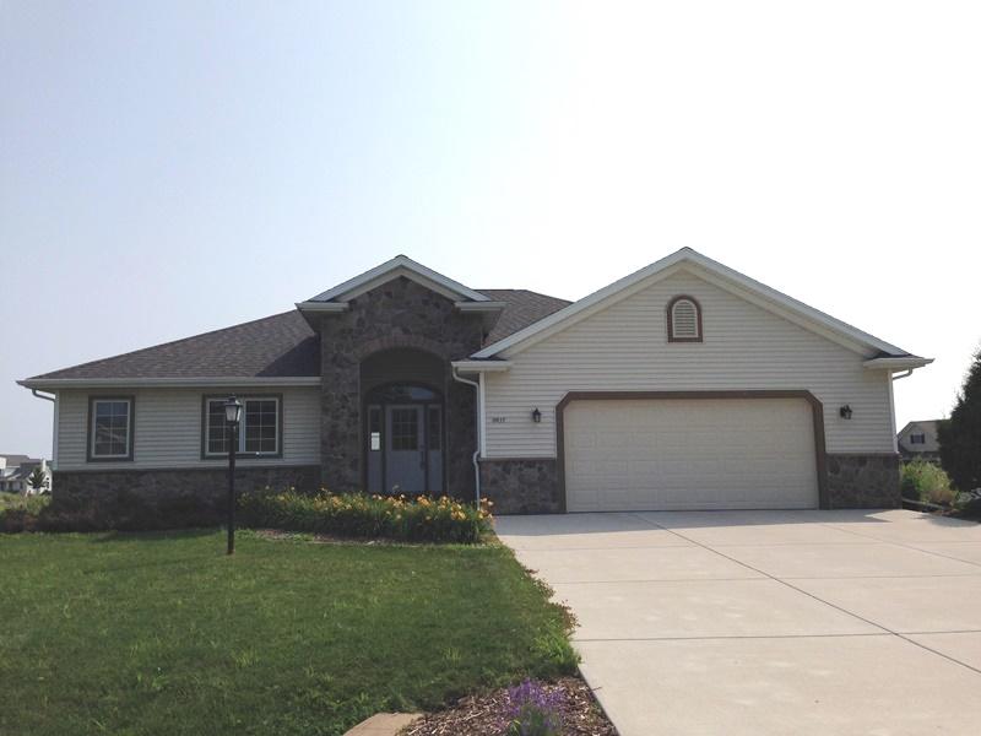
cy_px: 368
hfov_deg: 55.4
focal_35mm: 33
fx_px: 935
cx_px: 490
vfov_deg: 42.9
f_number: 2.4
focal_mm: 4.12
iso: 50
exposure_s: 1/4184
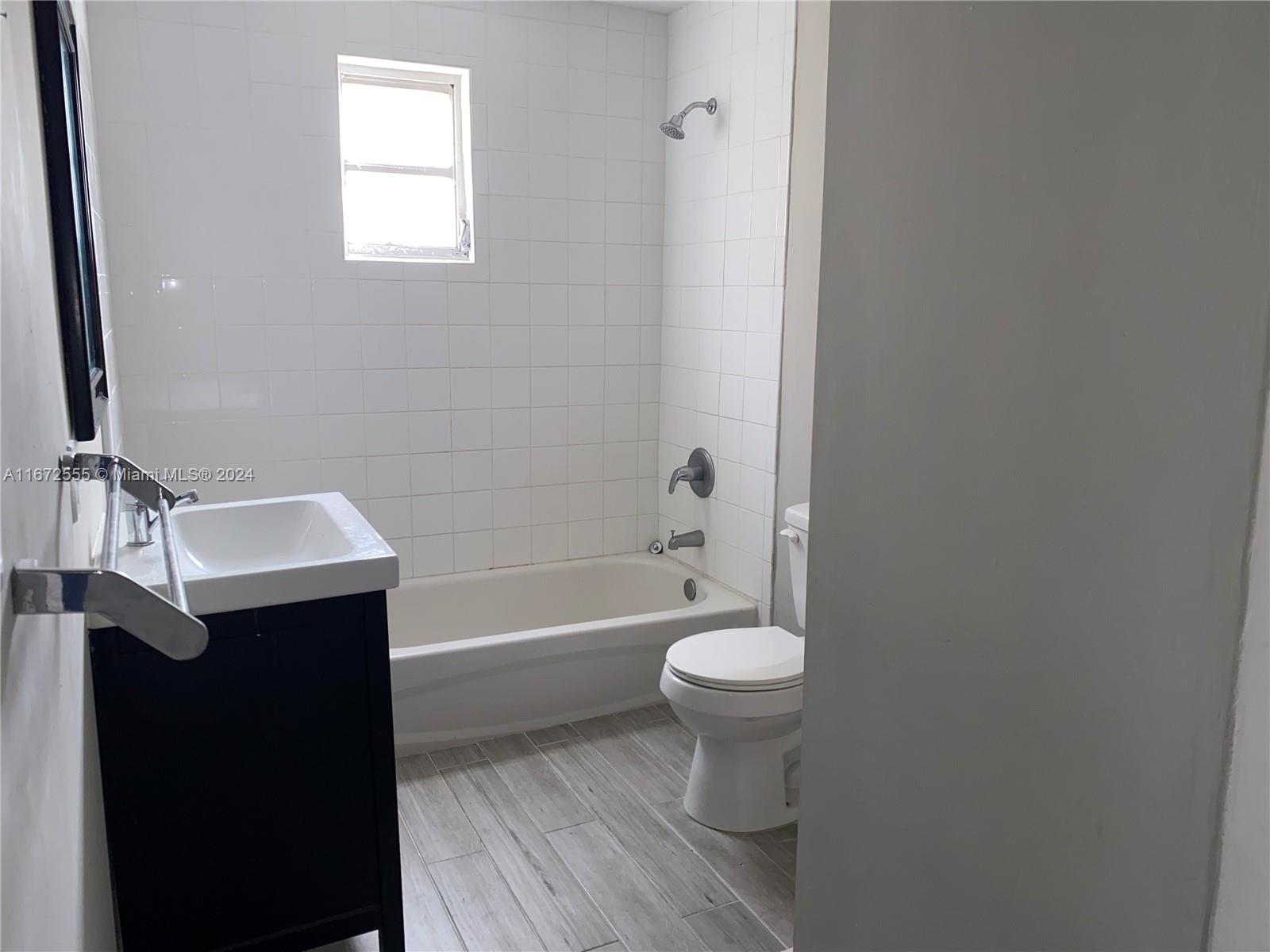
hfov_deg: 67.3
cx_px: 635
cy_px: 476
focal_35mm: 26
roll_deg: +0.2
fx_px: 954
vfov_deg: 53.1
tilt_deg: -10.0
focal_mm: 4.25
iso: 40
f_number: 1.8
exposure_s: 1/18
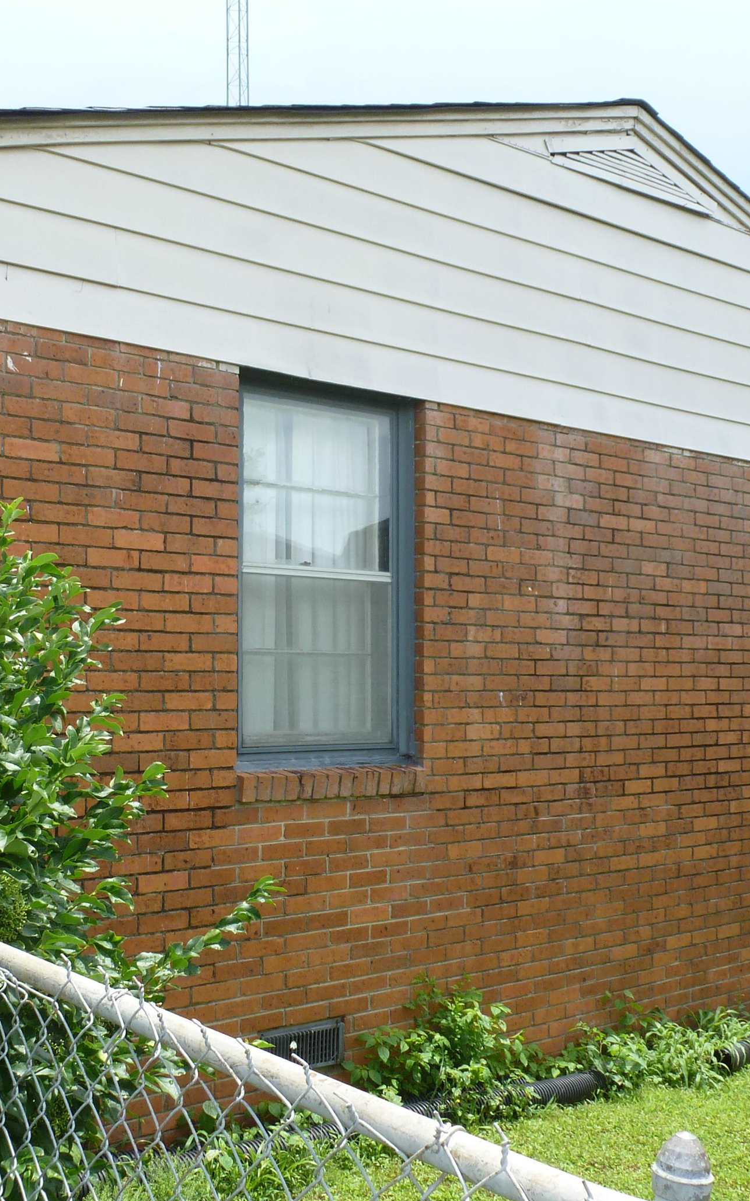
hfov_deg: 33.1
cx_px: 214
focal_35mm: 38
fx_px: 1243
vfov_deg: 51.5
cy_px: 633
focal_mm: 4.3
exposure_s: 1/250
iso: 100
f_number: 4
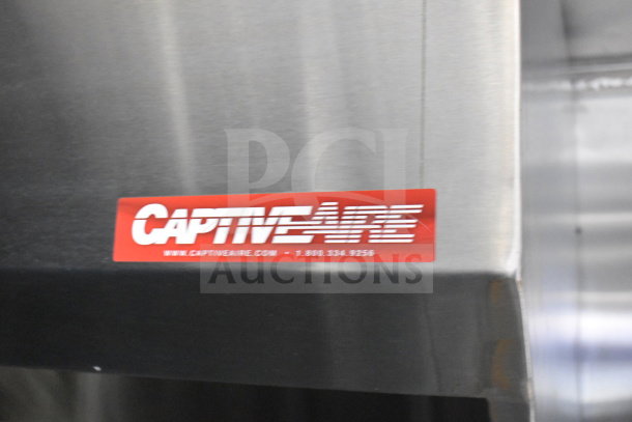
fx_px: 764
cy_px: 211
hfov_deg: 45.0
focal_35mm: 44
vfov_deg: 30.9
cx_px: 316
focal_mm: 29
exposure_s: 1/50
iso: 9000
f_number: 4.2
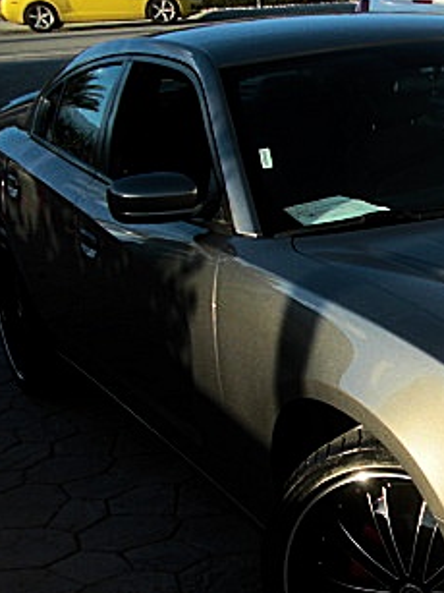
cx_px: 550
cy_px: 375
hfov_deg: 18.5
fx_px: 1284
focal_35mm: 75
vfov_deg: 25.9
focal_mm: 6.3
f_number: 2.8
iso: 50
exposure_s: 1/400
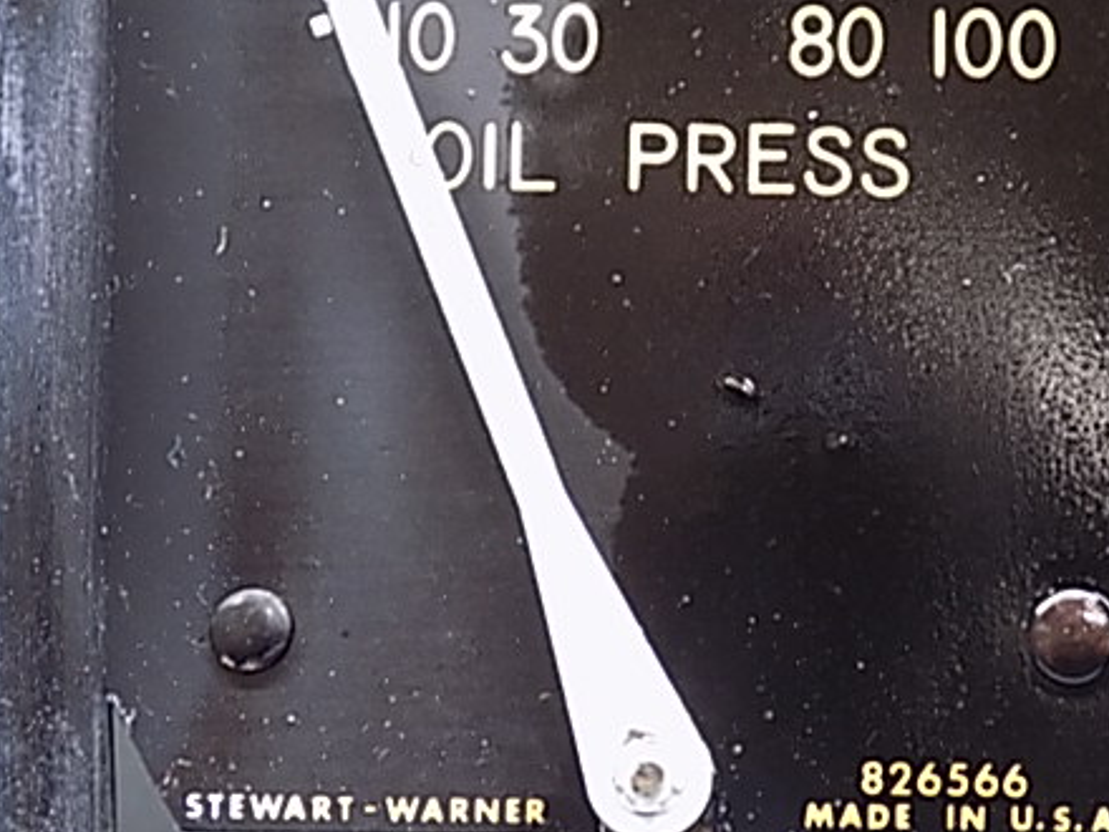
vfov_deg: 10.5
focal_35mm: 141
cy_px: 292
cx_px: 650
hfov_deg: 14.0
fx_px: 4517
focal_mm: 17.2
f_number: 4.6
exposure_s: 1/5
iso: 400
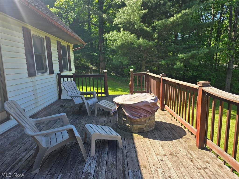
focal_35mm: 23
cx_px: 120
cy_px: 90
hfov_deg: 73.9
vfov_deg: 58.9
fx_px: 159
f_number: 1.7
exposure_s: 1/206
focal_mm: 6.3
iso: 12
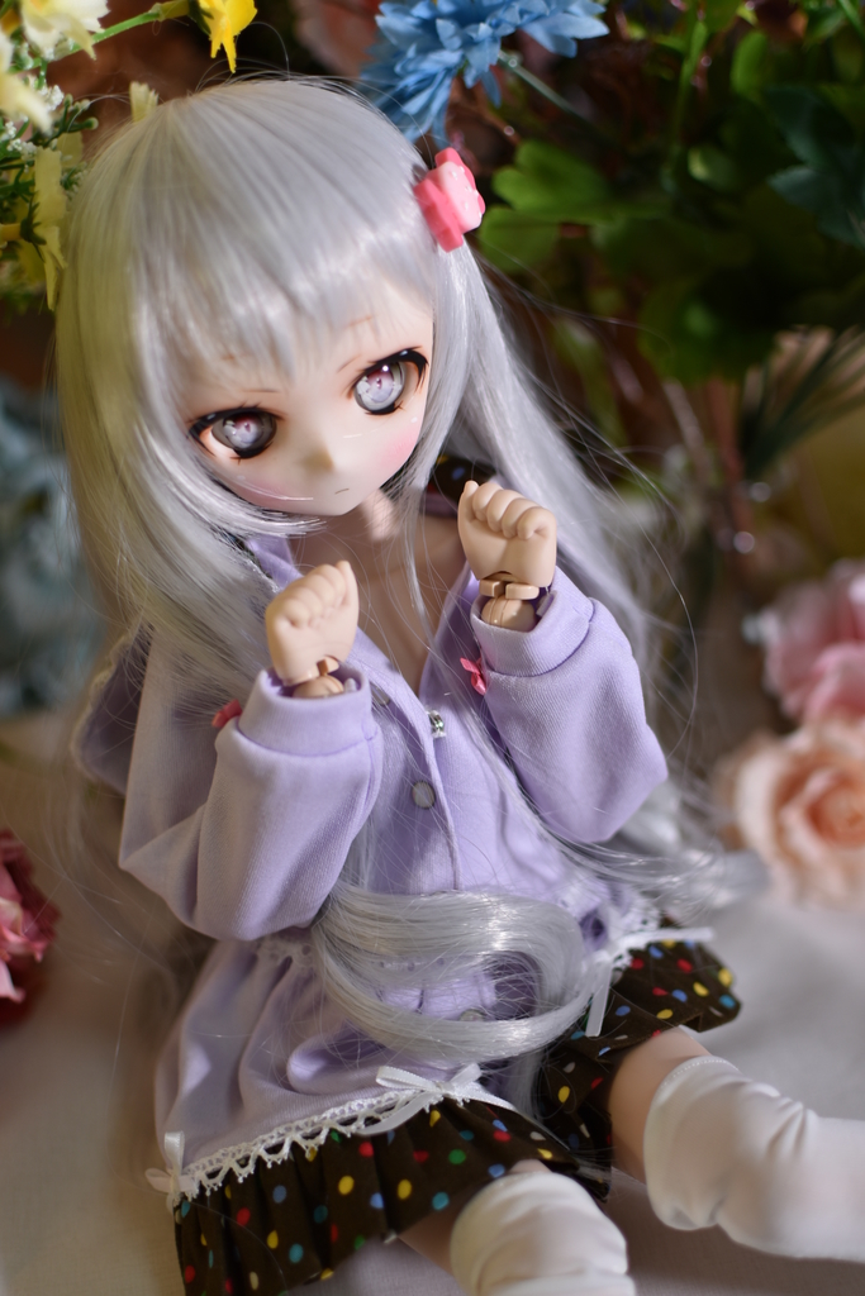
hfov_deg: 25.8
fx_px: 1891
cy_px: 648
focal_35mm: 52
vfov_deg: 37.8
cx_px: 432
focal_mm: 35
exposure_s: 1/80
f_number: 1.8
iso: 100
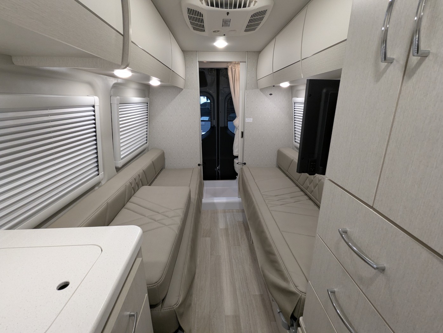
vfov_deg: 78.2
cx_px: 222
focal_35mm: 16
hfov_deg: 94.4
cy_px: 166
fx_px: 205
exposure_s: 1/58
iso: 122
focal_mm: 2.35
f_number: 2.2
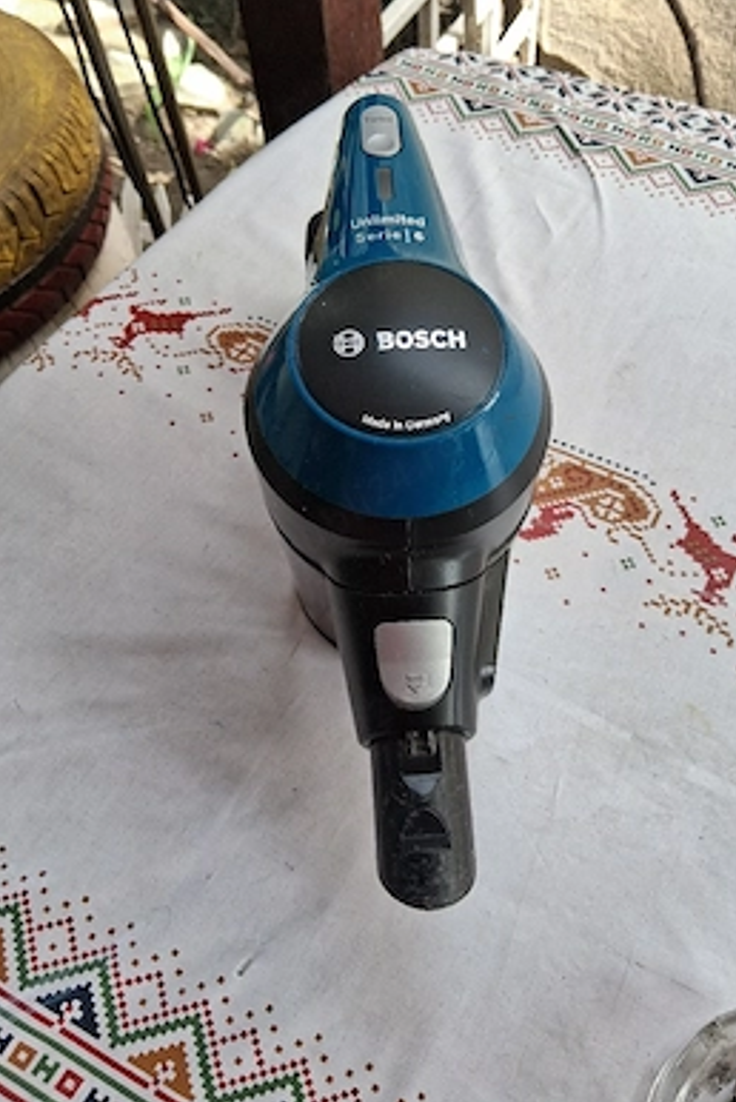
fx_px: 857
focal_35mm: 28
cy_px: 534
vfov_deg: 65.4
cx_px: 425
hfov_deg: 46.3
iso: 32
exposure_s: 1/100
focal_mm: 3.98
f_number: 1.8
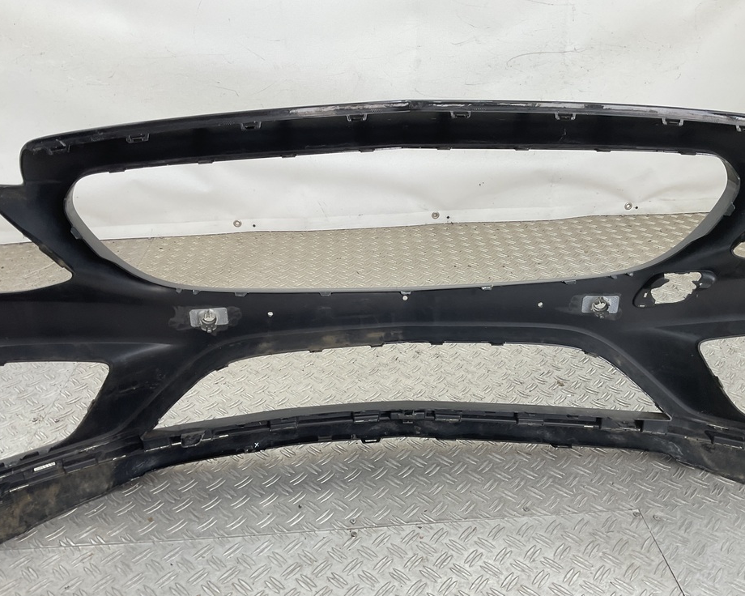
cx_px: 397
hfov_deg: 57.1
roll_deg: -2.0
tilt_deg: -29.2
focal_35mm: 31
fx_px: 684
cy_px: 292
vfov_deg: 47.1
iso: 25
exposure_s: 1/120
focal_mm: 3
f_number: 1.8
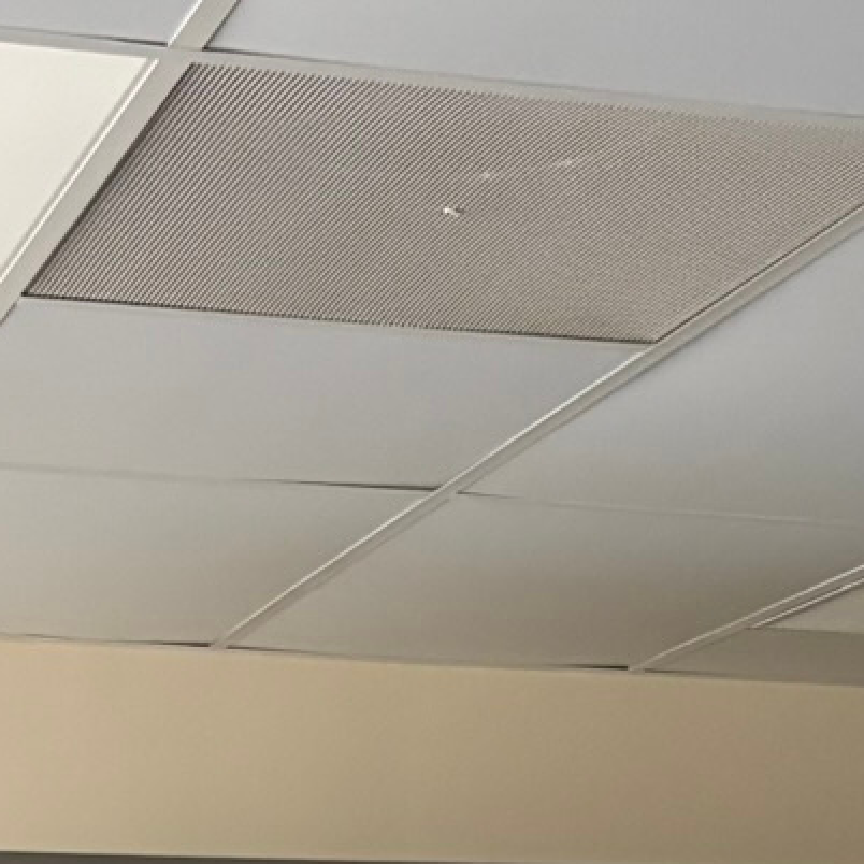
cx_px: 181
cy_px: 1427
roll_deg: +0.4
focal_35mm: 117
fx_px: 3304
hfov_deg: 14.8
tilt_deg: -3.1
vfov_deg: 13.7
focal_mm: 5.96
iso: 500
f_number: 1.6
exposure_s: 1/59
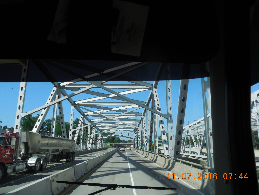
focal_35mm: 25
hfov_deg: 69.4
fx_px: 187
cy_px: 98
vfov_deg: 54.9
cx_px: 130
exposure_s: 1/1000
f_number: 3.3
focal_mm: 4.5
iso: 125
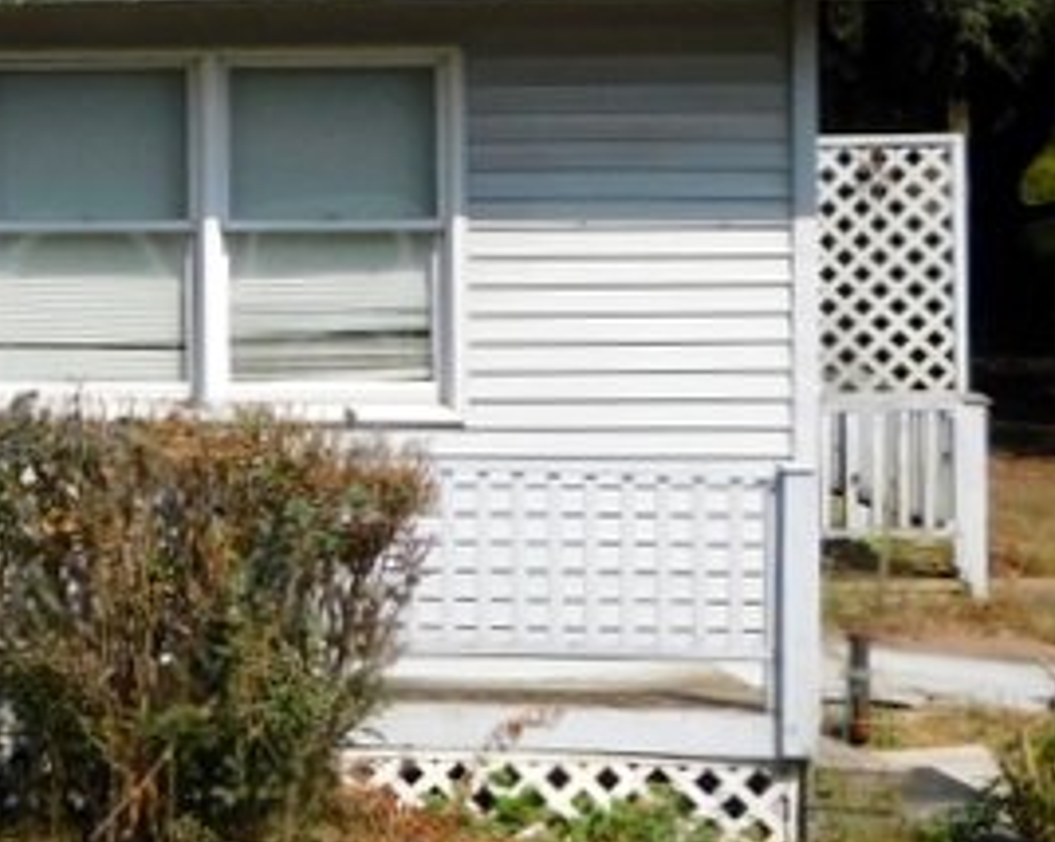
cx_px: -925
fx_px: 3495
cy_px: 169
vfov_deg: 13.7
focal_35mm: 112
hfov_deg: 14.7
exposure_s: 1/500
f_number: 6.4
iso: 125
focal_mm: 5.3
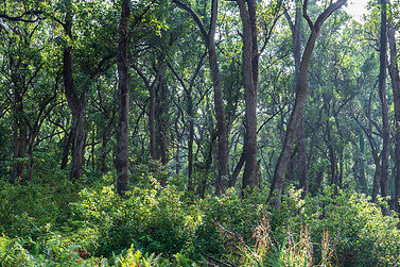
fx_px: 855
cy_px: 196
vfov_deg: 17.6
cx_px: 298
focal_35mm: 77
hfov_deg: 26.0
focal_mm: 50
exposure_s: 1/50
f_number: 8
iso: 200
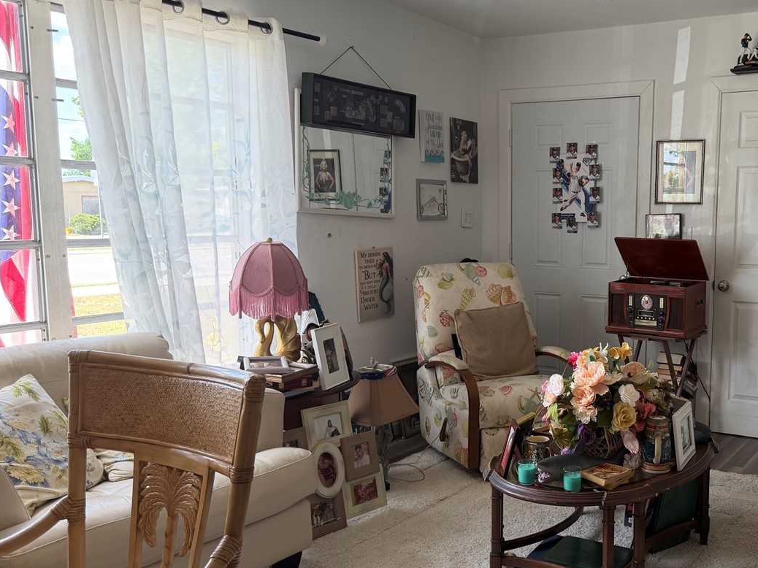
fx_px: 810
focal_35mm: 37
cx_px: 571
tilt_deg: -7.9
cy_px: 310
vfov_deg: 38.6
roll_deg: -0.4
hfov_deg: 48.2
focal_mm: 6.76
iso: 80
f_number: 1.78
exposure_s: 1/179
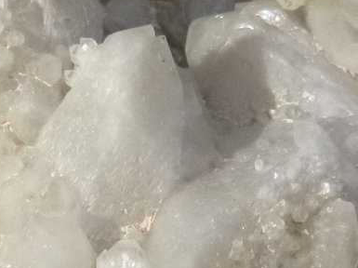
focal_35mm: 104
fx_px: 1075
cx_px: 135
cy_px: 177
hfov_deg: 18.9
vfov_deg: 14.2
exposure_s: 1/20
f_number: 3.9
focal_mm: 4.5
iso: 400
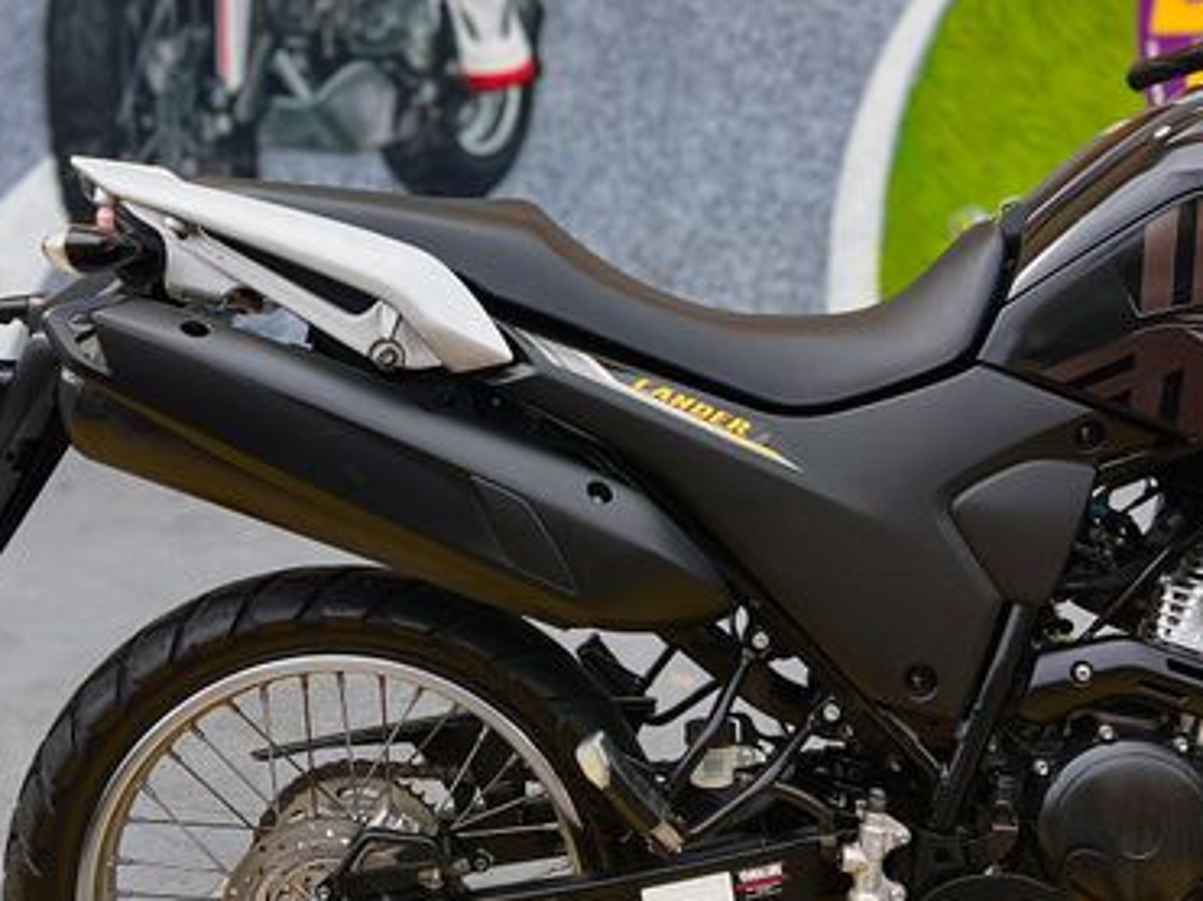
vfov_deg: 42.9
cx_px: 506
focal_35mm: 33
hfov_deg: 55.1
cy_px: 467
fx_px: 1146
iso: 50
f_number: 1.5
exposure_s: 1/880
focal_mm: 5.7
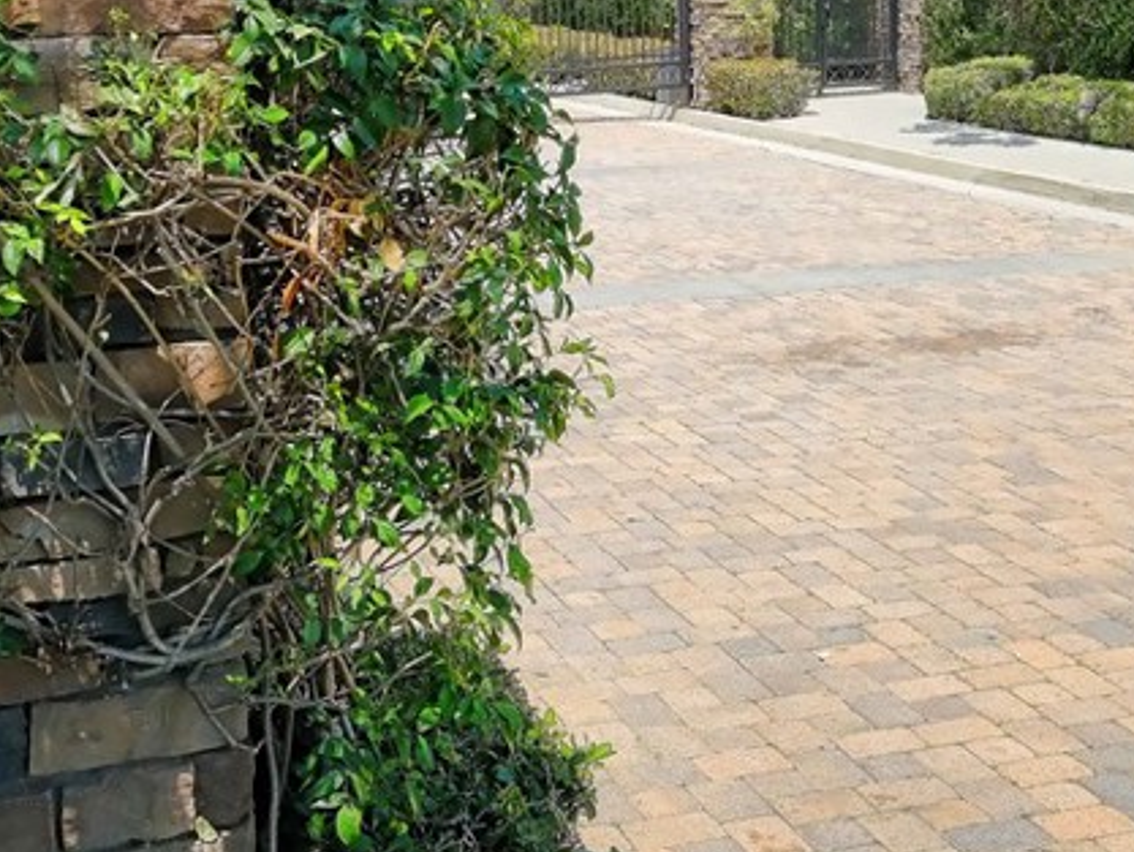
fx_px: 1933
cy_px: -42
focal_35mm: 59
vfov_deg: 23.6
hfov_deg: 32.6
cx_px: 650
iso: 400
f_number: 5.6
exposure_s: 1/900
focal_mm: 16.6
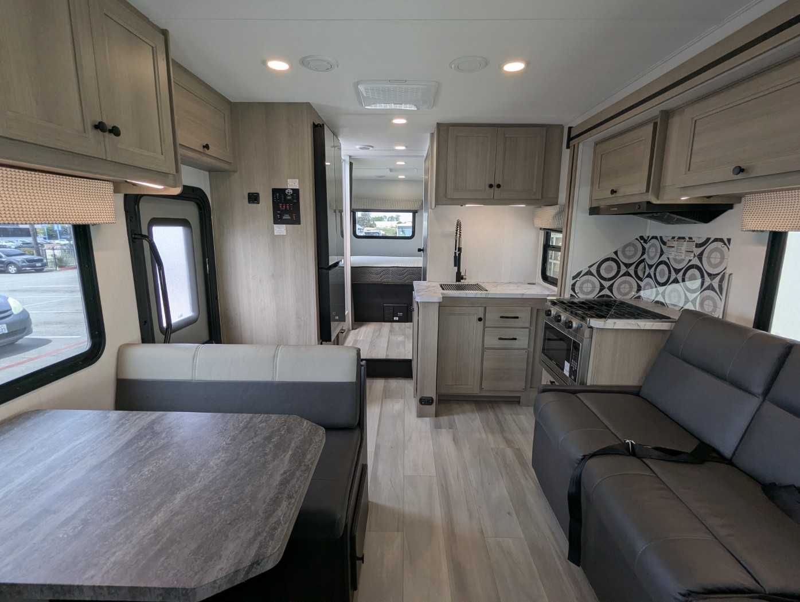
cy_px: 301
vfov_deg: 78.2
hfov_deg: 94.4
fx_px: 370
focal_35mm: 16
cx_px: 400
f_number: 2.2
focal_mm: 2.35
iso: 48
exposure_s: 1/114
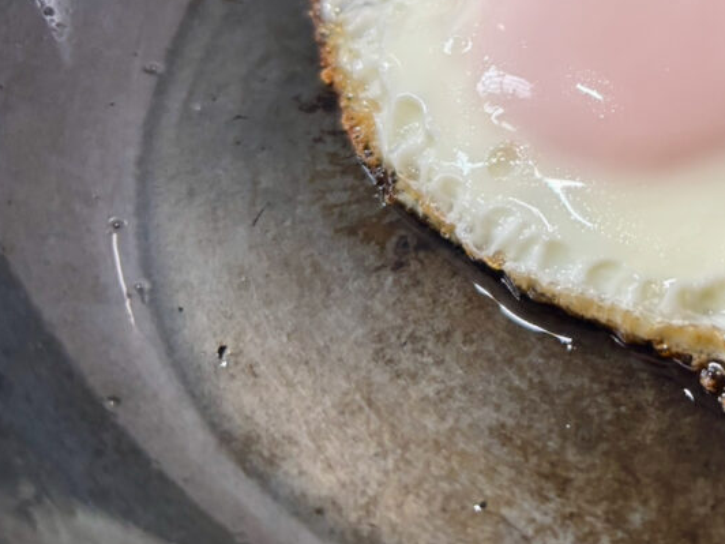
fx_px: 1047
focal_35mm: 50
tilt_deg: -52.2
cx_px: 669
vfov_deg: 28.1
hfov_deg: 35.6
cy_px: 59
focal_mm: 5.96
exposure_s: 1/54
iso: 125
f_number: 1.6
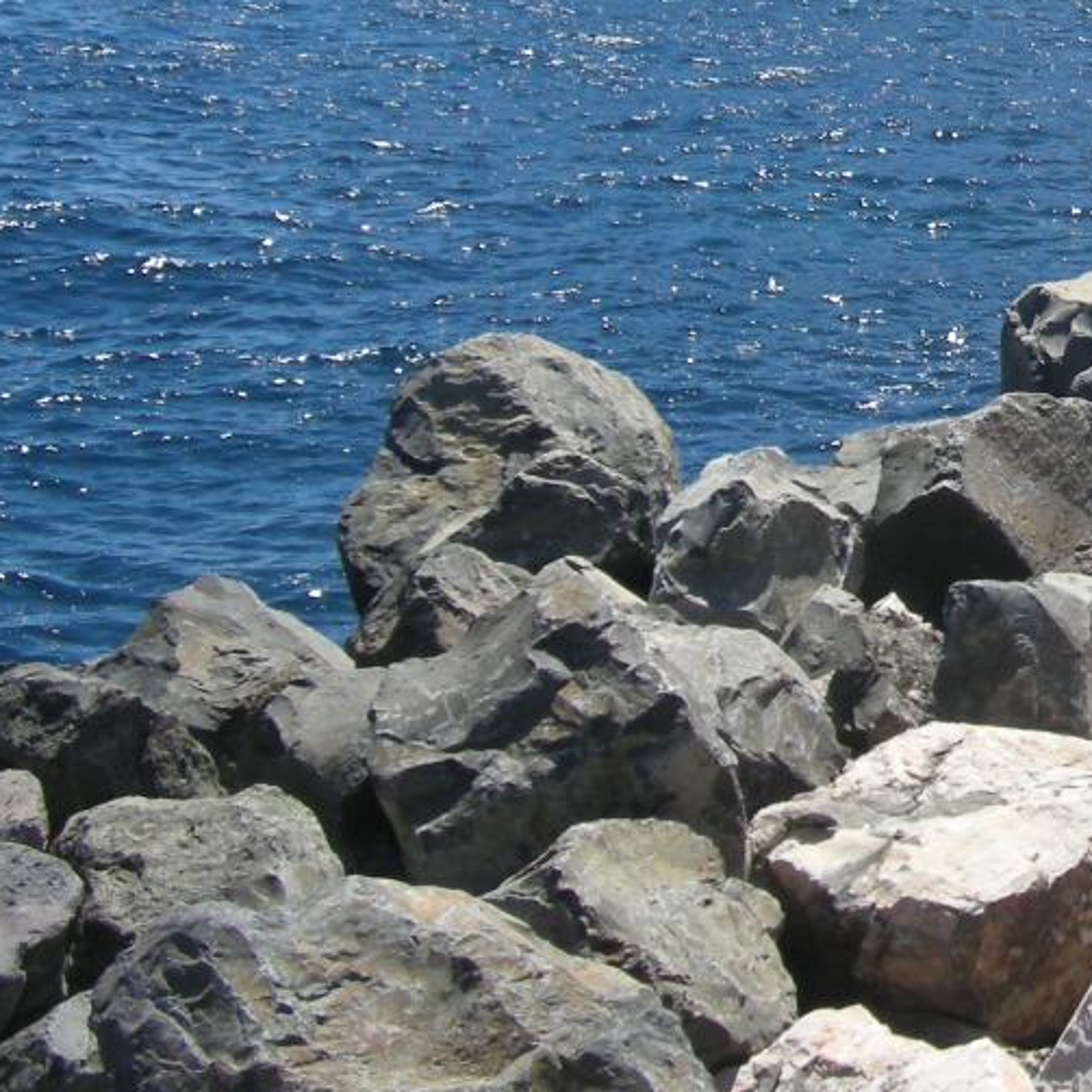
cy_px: -172
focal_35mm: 104
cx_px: 1591
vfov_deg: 16.2
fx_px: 3712
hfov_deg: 15.5
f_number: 2.8
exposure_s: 1/825
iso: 64
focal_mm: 7.9
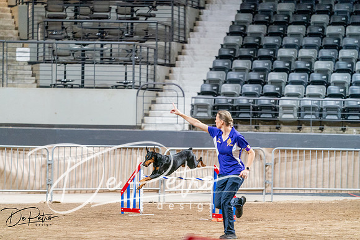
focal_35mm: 200
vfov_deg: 6.9
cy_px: 120
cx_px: 180
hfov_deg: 10.3
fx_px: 2000
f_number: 2.8
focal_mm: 200
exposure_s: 1/250
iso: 6400
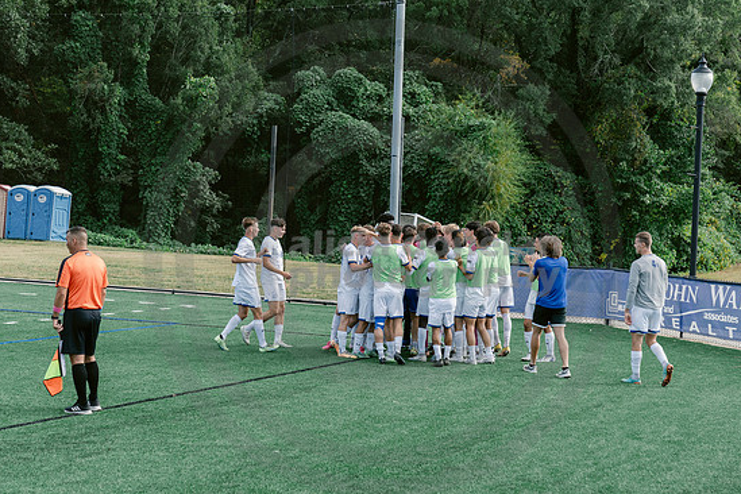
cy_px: 258
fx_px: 1523
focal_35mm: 74
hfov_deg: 27.3
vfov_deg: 18.4
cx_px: 383
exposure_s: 1/800
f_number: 5.6
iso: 640
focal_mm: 70
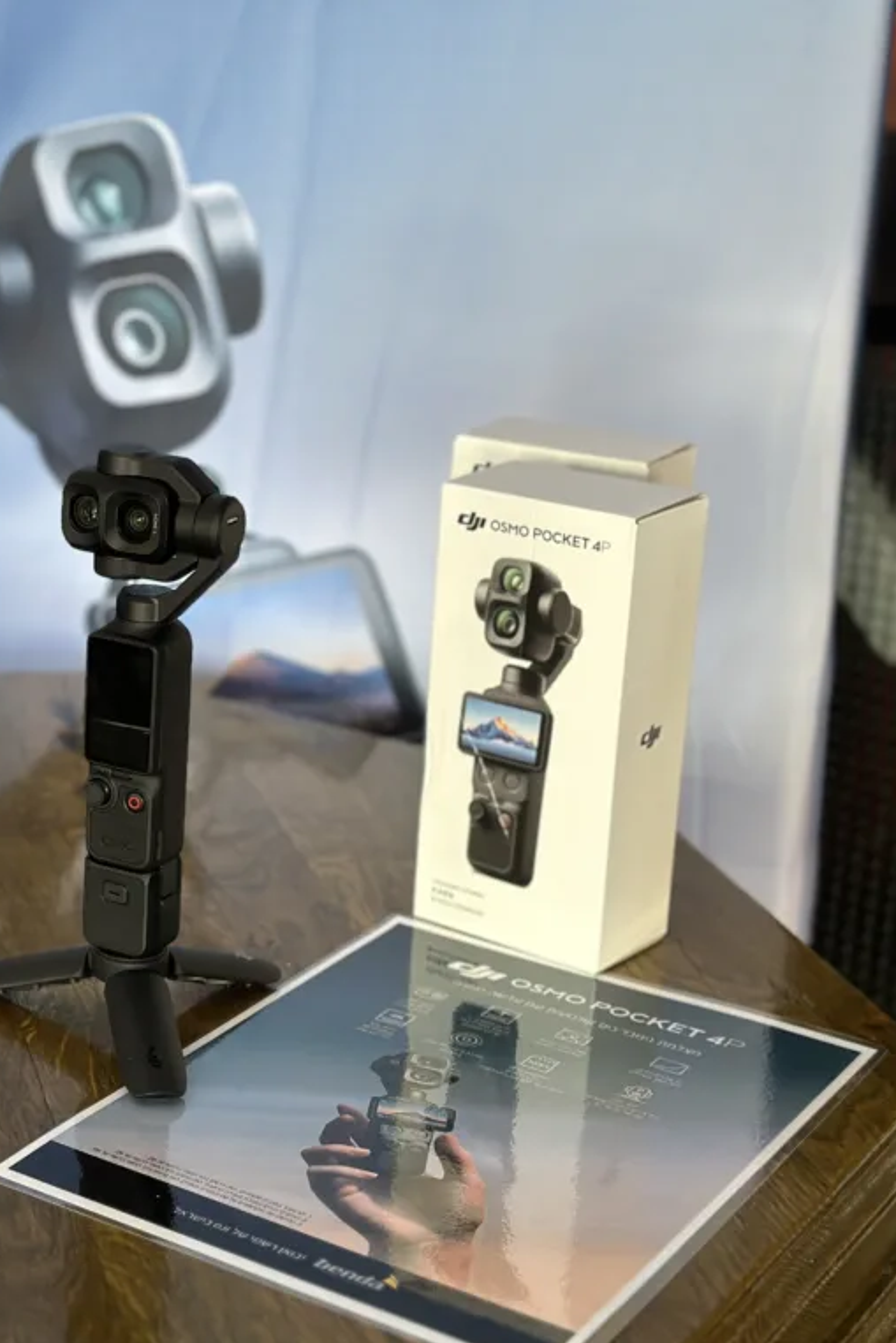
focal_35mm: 67
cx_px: 58
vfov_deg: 30.1
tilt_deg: -17.0
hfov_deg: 19.9
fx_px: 2500
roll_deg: -0.2
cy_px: 674
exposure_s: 1/60
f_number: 1.78
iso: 200
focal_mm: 6.86
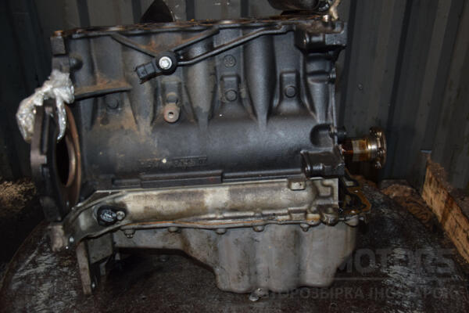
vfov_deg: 35.5
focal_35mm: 38
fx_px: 489
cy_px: 156
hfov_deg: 51.3
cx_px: 234
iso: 800
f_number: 5
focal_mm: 25
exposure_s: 1/60
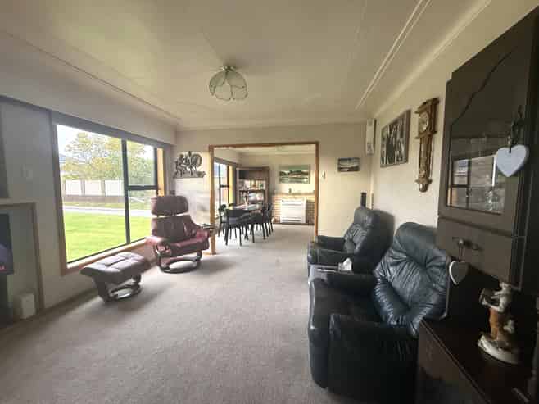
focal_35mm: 14
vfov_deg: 85.6
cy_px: 202
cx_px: 270
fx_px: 218
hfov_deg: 102.1
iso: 320
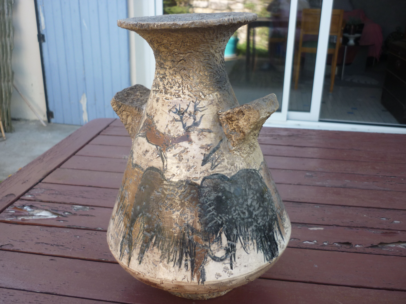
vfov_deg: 42.9
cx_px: 203
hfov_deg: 55.4
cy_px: 152
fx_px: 387
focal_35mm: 33
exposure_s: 1/125
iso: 80
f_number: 2.8
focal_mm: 5.5
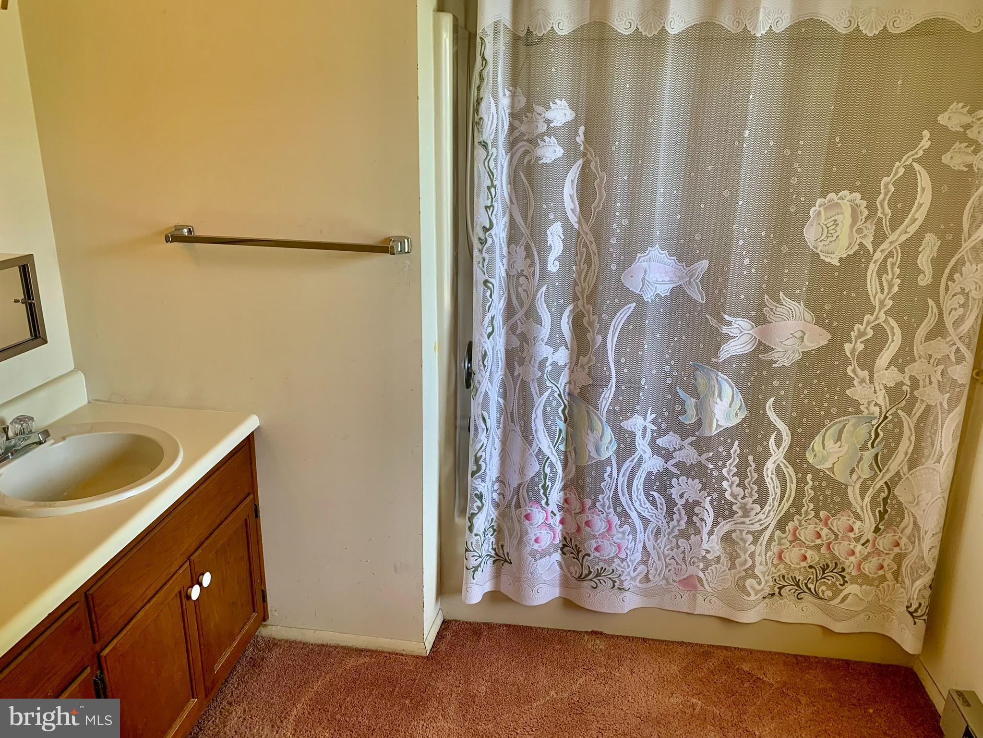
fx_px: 738
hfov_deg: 67.3
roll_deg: -1.0
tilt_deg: -16.4
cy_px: 369
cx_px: 492
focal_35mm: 26
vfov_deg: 53.1
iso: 80
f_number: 1.8
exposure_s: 1/60
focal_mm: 4.25
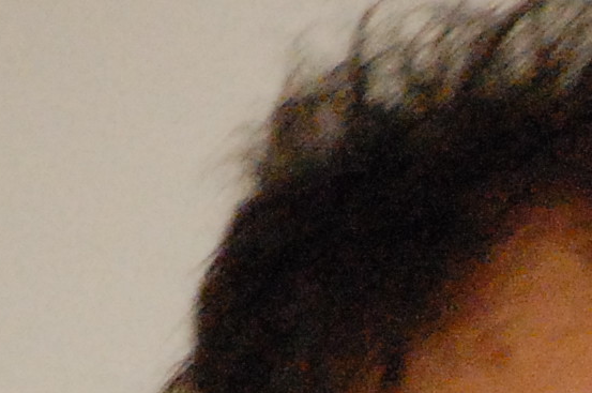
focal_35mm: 947
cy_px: 1011
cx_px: 883
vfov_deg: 1.4
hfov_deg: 2.2
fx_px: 15550
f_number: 4.8
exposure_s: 1/30
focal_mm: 116
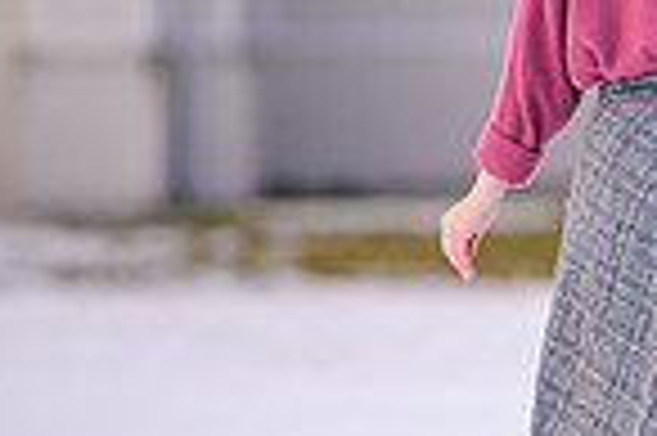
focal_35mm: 808
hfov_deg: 2.6
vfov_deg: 1.7
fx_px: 14729
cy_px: 4
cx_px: 994
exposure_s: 1/500
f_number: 2.8
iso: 250
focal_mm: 200
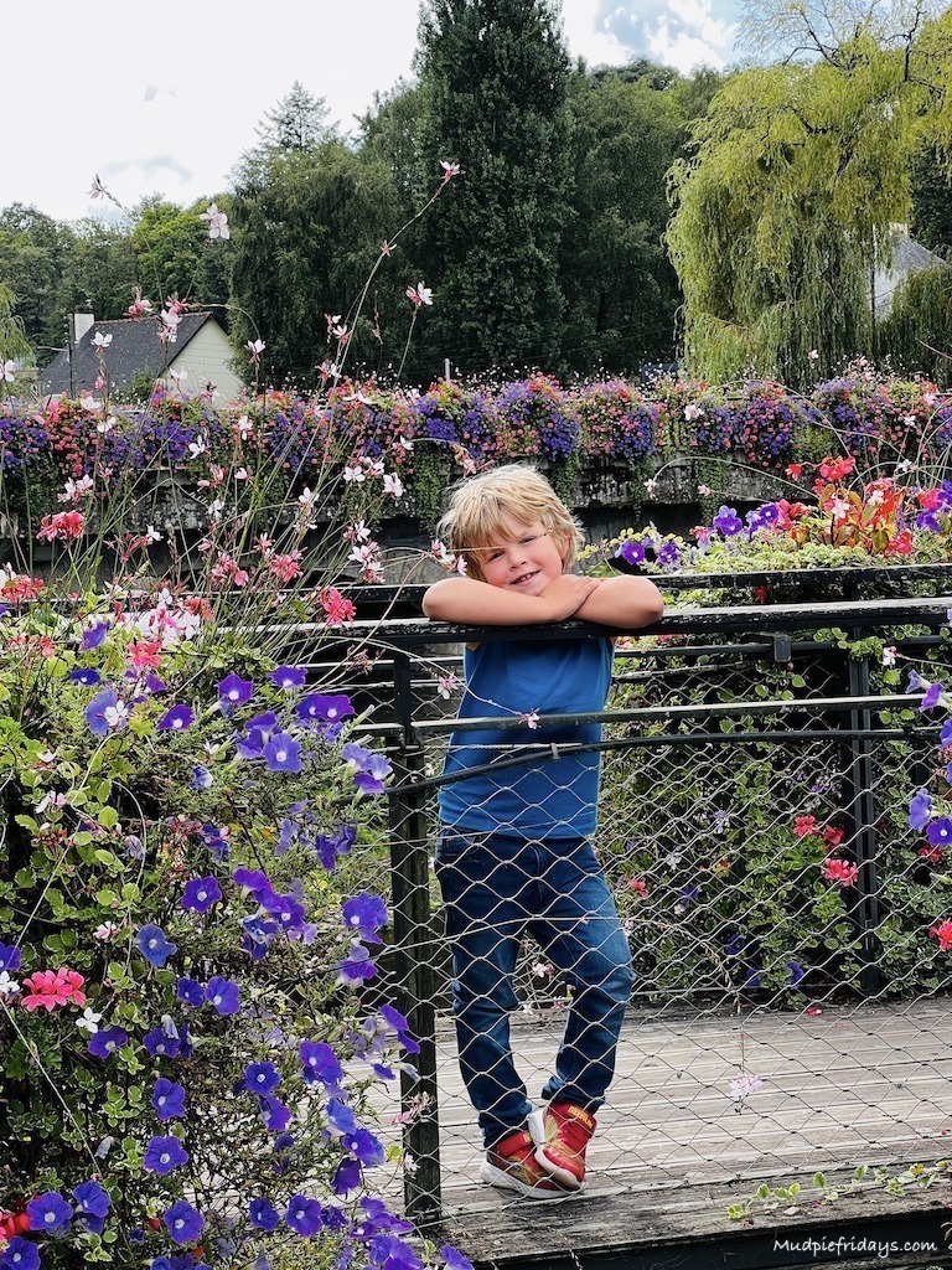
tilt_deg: -4.6
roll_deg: +1.3
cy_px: 635
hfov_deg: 19.1
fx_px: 2824
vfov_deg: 25.3
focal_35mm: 77
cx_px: 476
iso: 32
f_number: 2.8
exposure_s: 1/221
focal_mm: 9
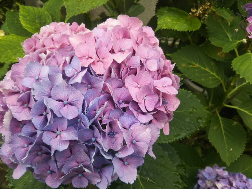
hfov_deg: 60.0
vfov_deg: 46.8
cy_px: 94
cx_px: 126
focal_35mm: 30
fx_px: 218
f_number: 2.2
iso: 40
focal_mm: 4
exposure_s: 1/120
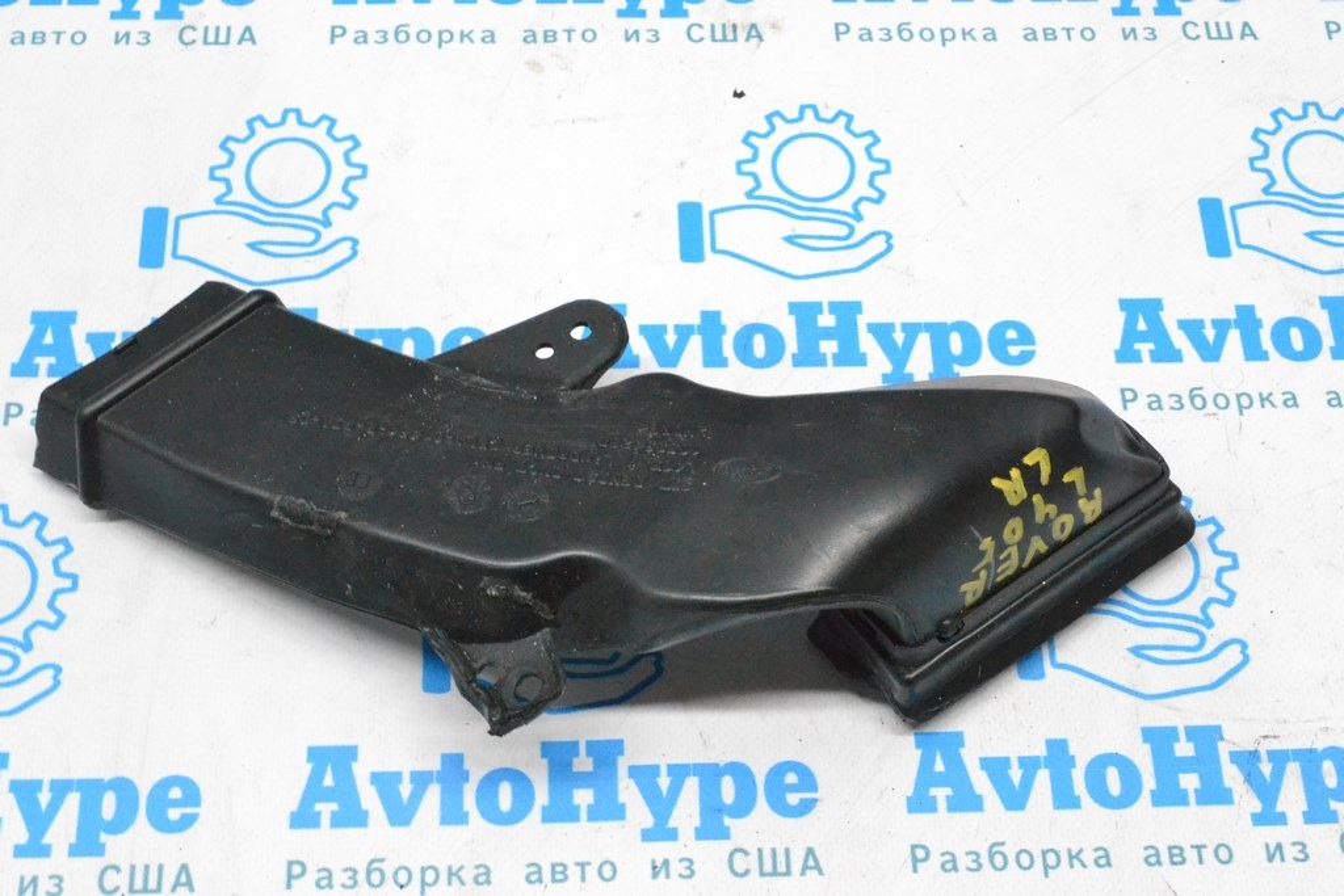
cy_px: 448
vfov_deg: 25.8
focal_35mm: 52
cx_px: 672
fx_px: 1960
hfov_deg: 37.8
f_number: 11
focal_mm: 35
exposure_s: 1/160
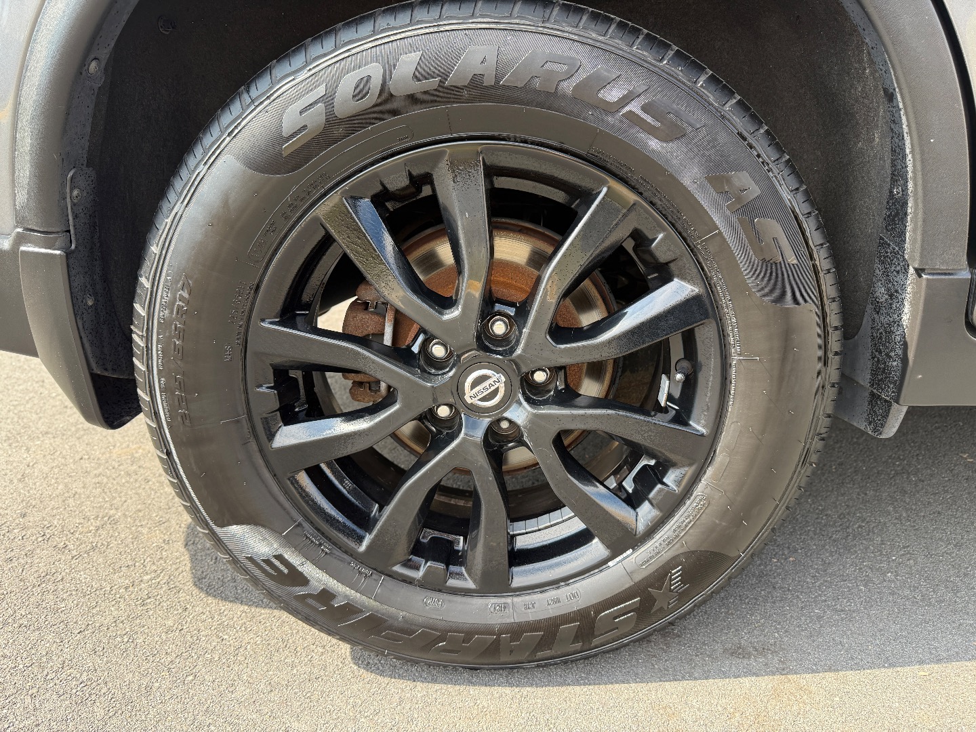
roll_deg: +0.1
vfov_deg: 56.8
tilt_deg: -19.8
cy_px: 366
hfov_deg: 71.6
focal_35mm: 24
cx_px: 488
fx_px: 677
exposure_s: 1/365
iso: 100
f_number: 1.78
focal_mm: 6.76
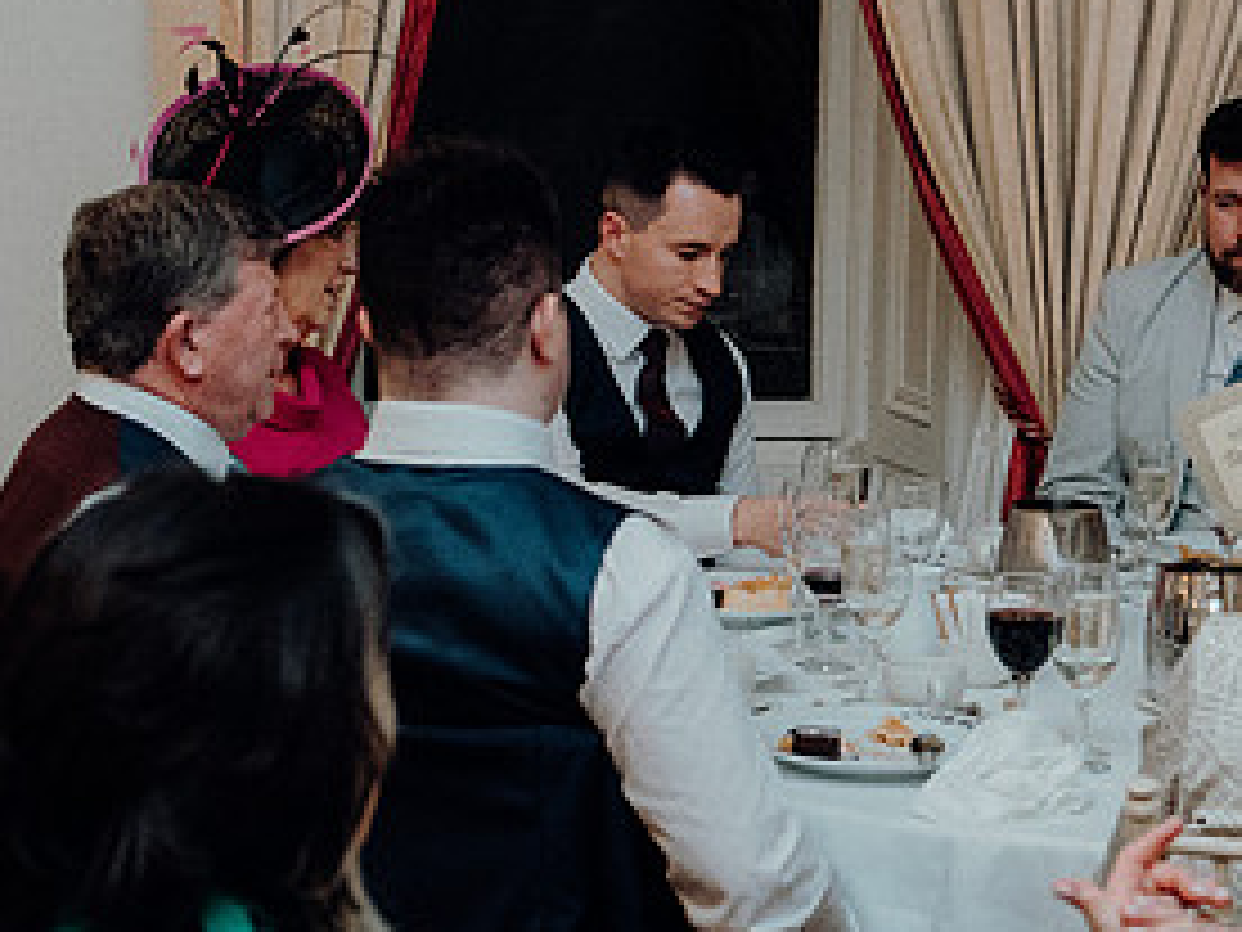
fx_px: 3767
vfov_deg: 14.1
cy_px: 516
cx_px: 1089
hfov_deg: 18.4
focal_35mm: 105
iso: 2500
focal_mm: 35
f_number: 3.5
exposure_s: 1/160
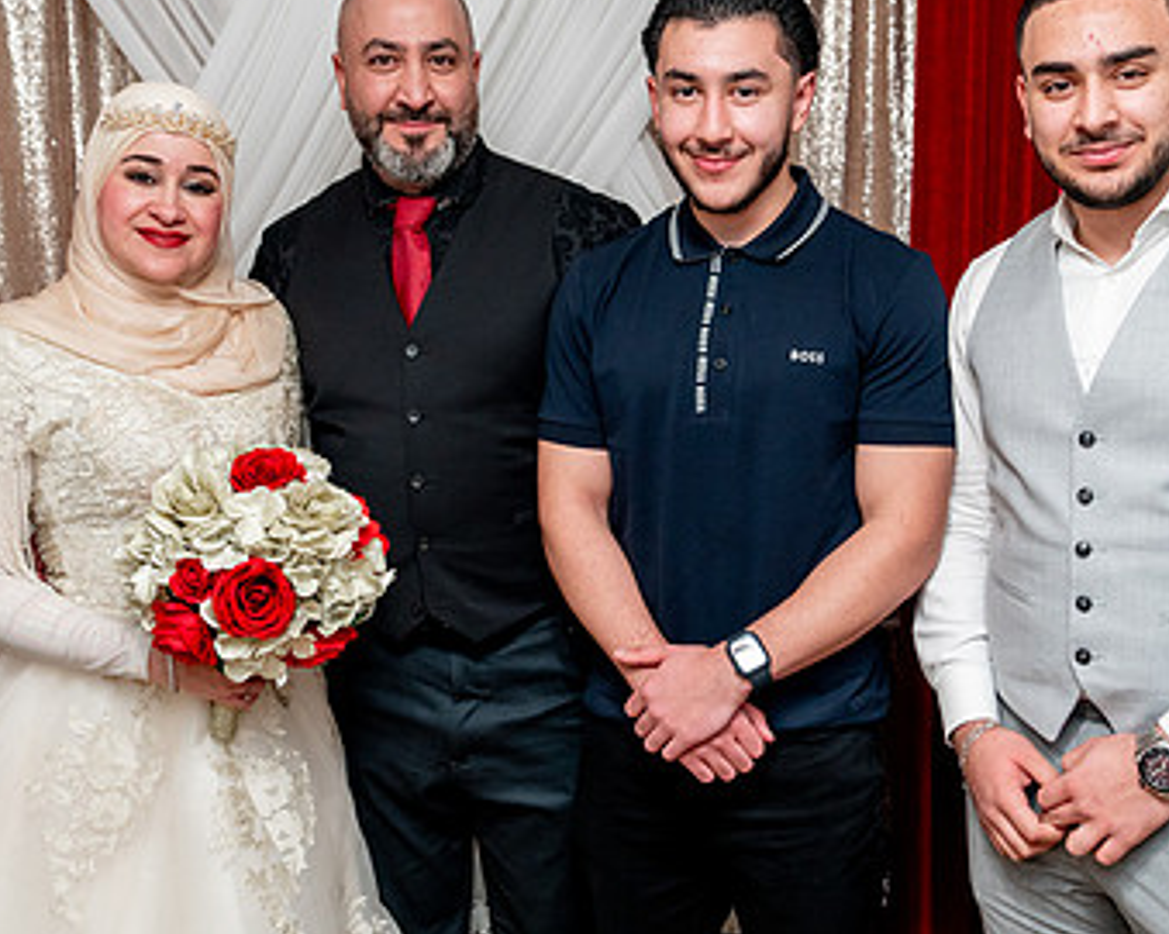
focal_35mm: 45
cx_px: 655
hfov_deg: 41.1
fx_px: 1556
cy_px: 446
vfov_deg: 33.4
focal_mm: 28
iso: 1600
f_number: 2.8
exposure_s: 1/160
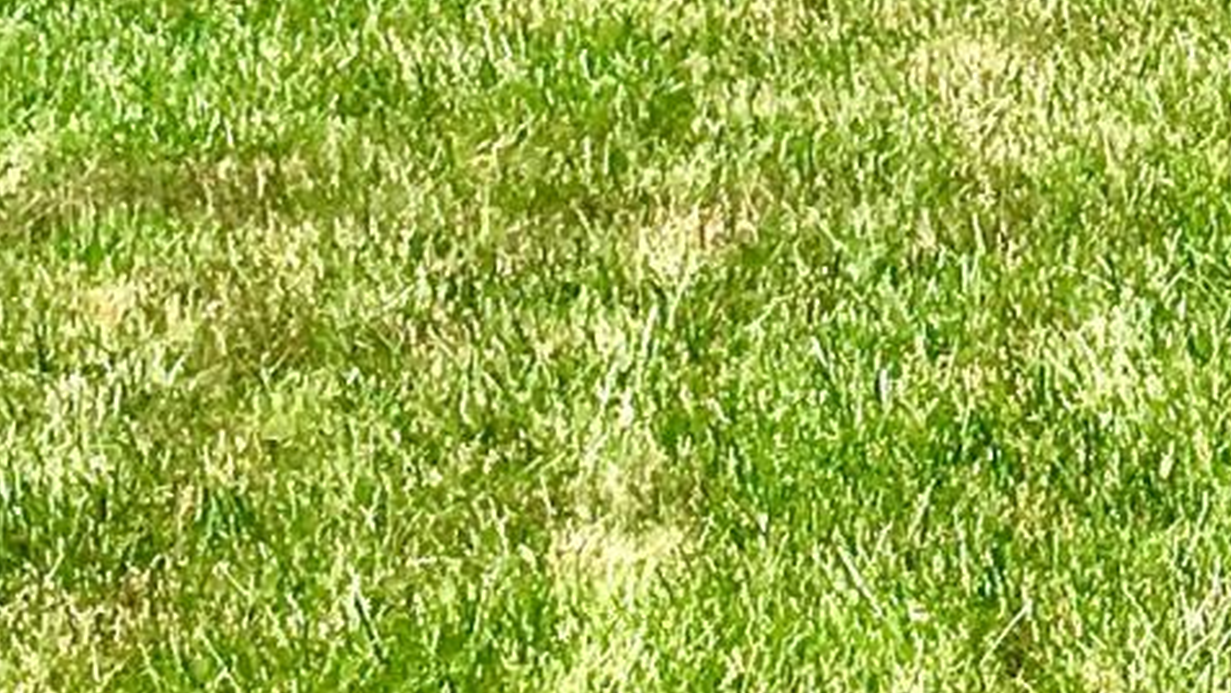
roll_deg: -0.8
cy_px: -921
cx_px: 1797
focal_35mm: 199
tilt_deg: +0.8
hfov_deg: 10.5
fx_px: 6497
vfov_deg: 5.9
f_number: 2.2
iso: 25
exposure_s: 1/1350
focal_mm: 4.15
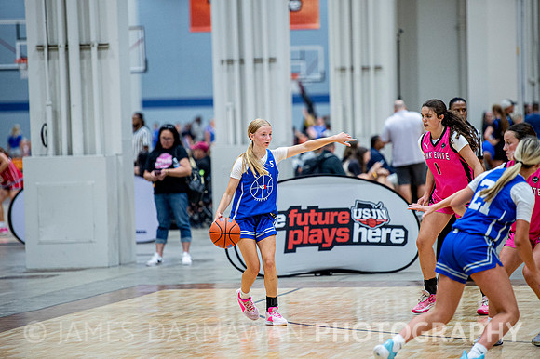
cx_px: 270
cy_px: 180
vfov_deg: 6.7
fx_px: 3076
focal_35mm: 205
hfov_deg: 10.0
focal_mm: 200
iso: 2000
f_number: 2.8
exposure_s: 1/400
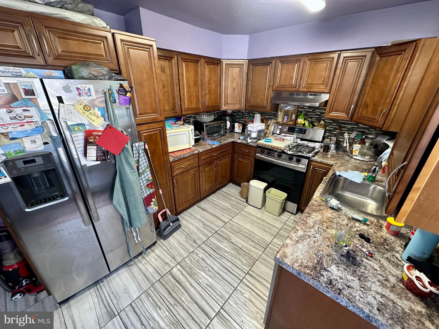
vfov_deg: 85.7
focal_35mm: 14
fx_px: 178
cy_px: 164
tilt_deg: -22.6
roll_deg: -0.8
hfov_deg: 102.1
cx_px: 220
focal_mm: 2.22
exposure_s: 1/60
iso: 200
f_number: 2.2
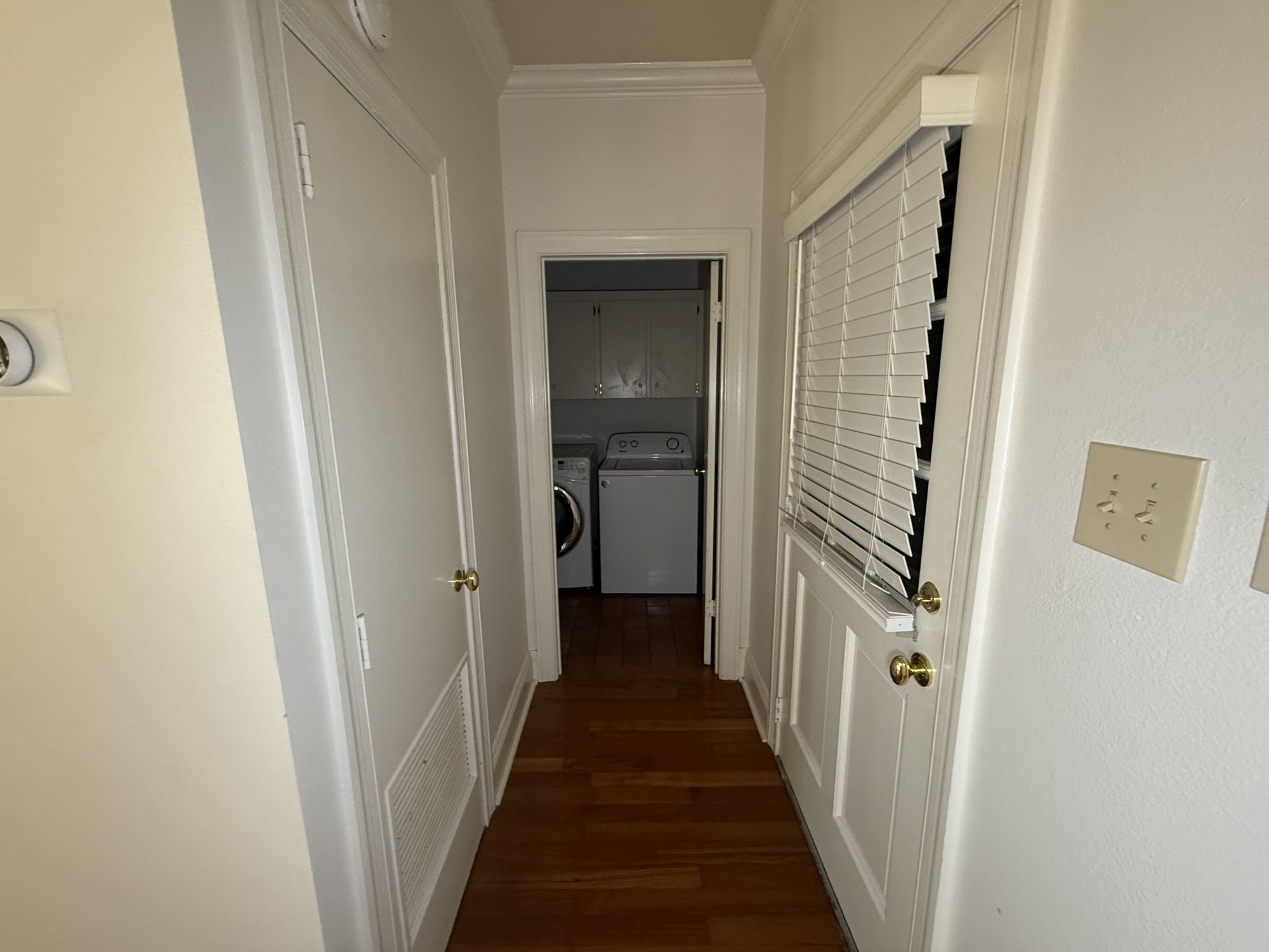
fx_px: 513
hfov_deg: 102.1
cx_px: 634
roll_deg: +0.6
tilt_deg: -10.7
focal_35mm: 14
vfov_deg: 85.7
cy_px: 476
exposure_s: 1/60
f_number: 2.2
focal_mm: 2.22
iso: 400
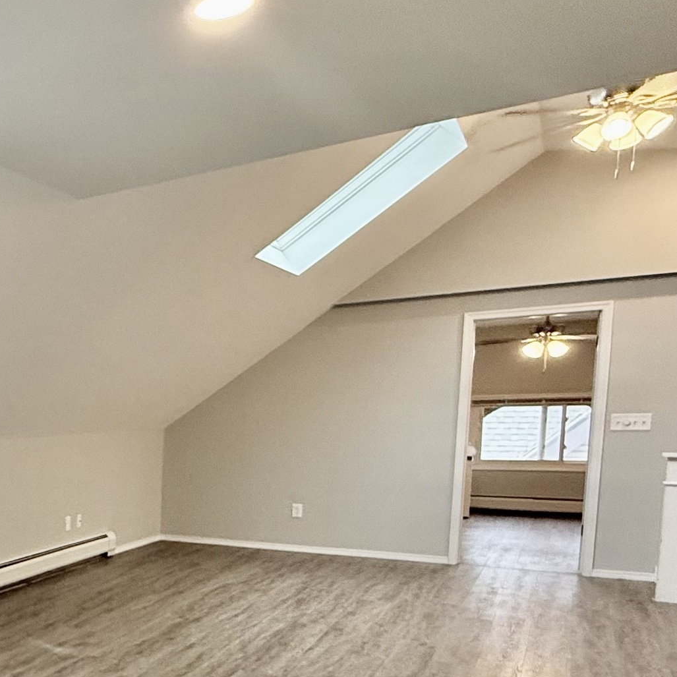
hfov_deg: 34.0
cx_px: -179
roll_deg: +1.1
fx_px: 819
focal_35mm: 37
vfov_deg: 43.5
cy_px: 505
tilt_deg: -5.8
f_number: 2.2
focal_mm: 2.22
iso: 320
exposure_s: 1/120
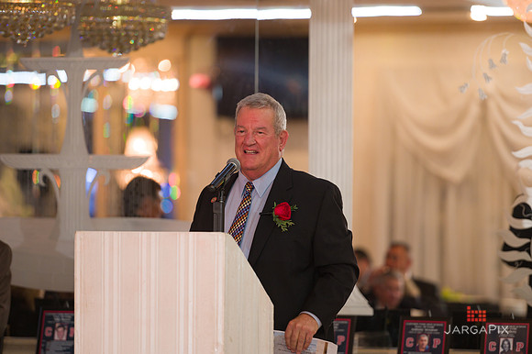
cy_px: 177
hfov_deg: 10.3
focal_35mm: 200
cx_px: 266
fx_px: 2954
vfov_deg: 6.9
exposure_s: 1/125
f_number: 3.2
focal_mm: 200
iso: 1000
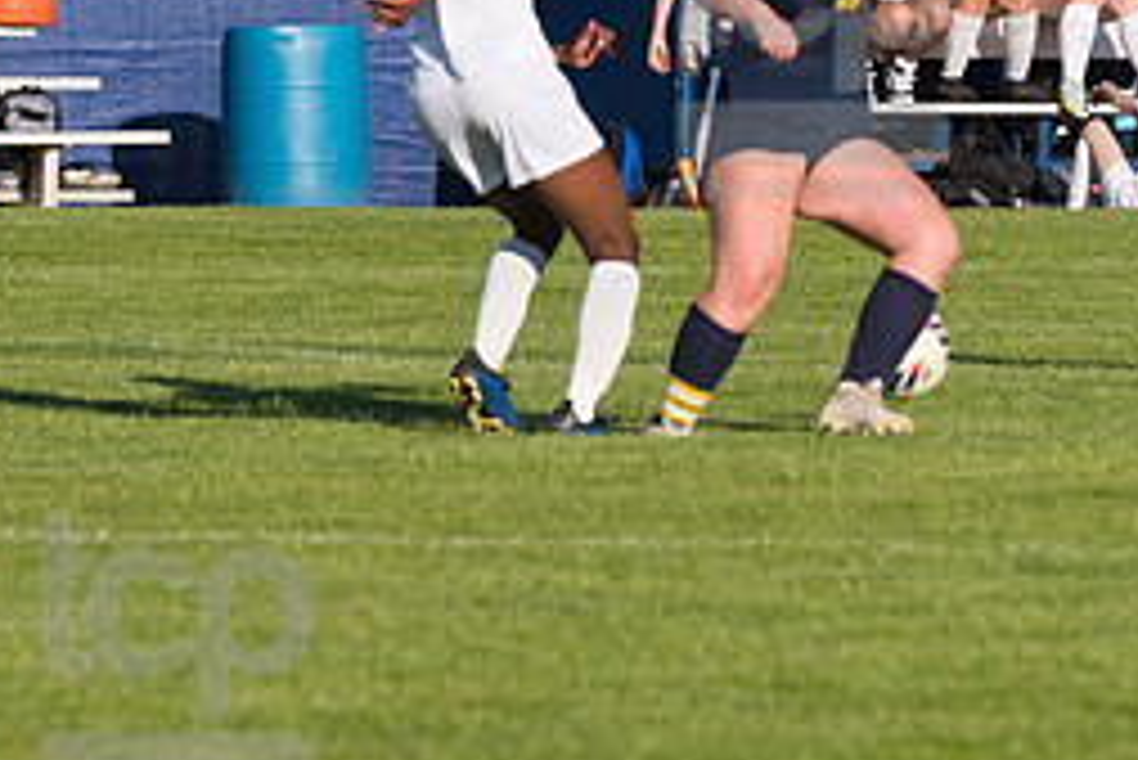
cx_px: 814
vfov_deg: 2.0
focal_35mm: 687
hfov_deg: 3.0
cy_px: 45
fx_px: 21728
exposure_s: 1/1600
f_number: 5.6
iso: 250
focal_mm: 200
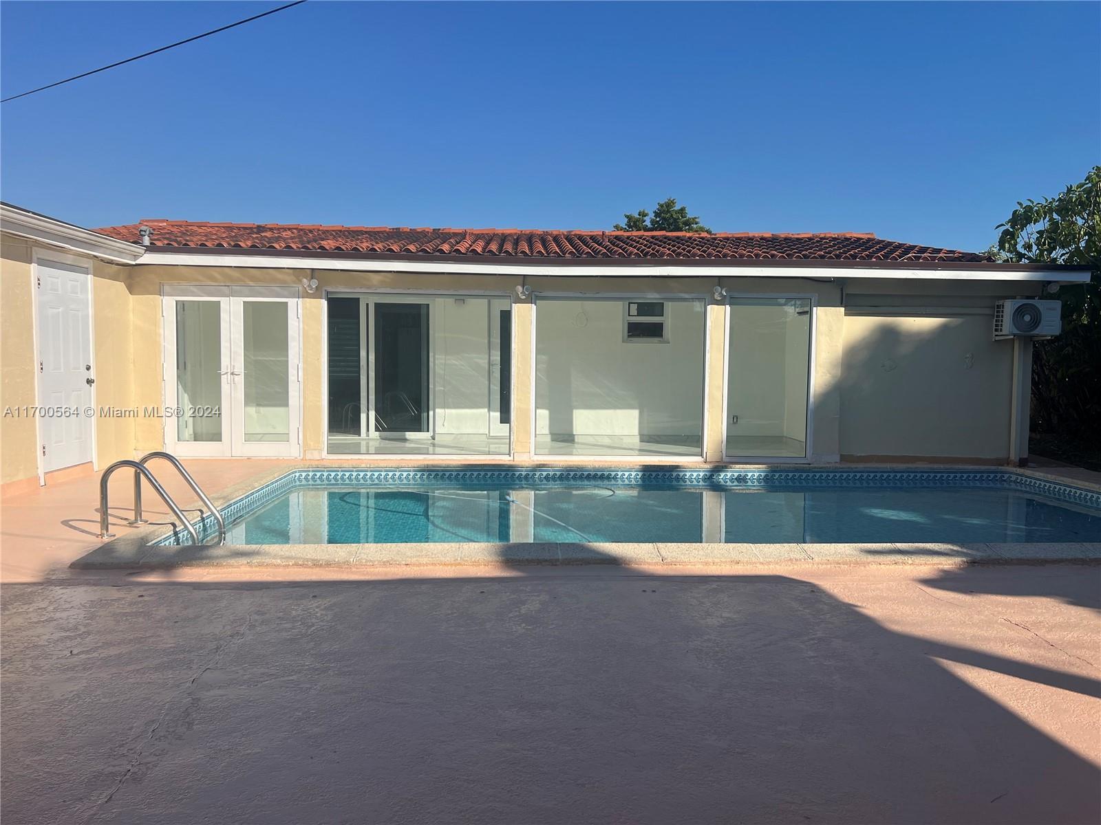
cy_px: 412
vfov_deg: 53.1
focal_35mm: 26
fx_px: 827
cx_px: 550
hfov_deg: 67.3
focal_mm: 5.7
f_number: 1.5
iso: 50
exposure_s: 1/6993
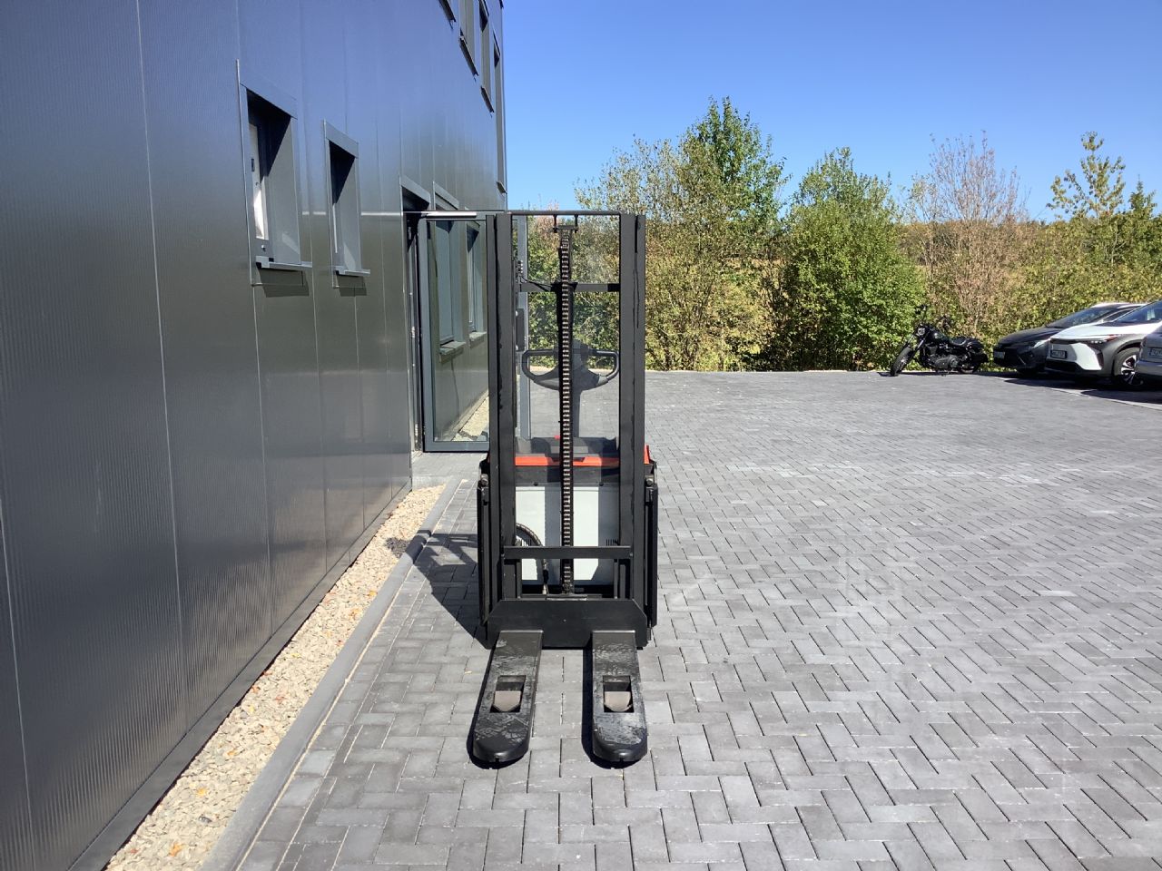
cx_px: 581
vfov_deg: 45.4
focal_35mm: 31
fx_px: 1041
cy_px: 436
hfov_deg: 58.4
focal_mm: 3.3
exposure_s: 1/905
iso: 25
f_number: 2.4
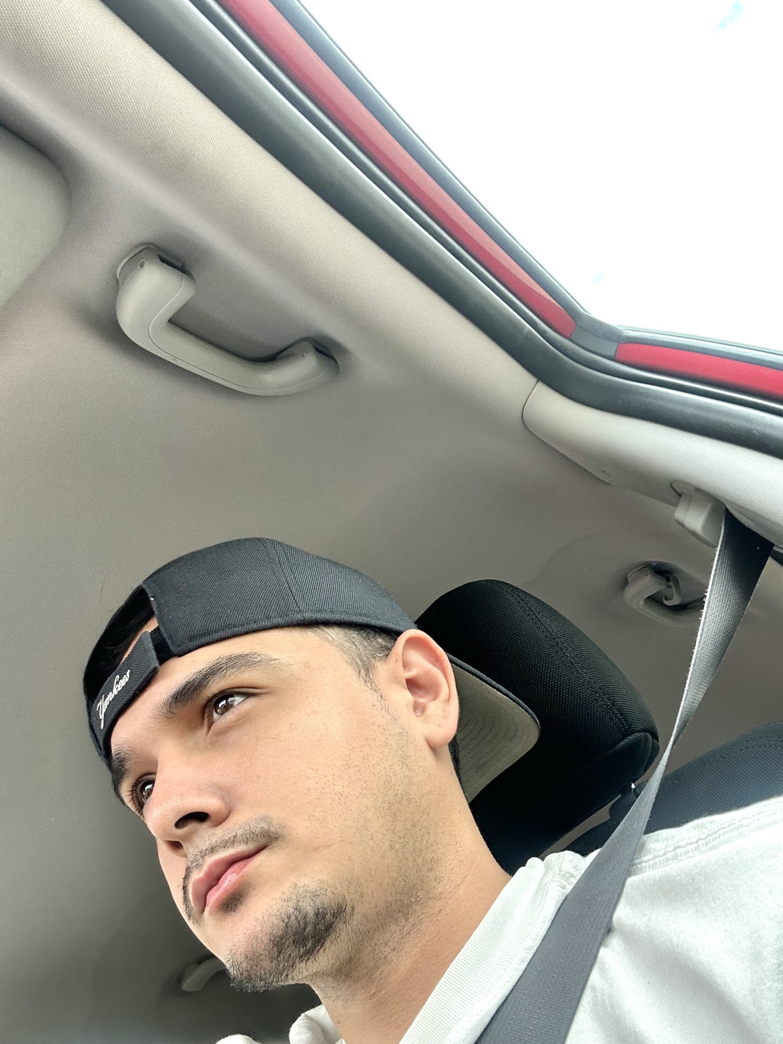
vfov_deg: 60.0
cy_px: 522
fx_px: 905
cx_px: 392
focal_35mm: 30
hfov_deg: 46.8
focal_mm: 2.69
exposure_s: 1/121
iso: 25
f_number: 1.9
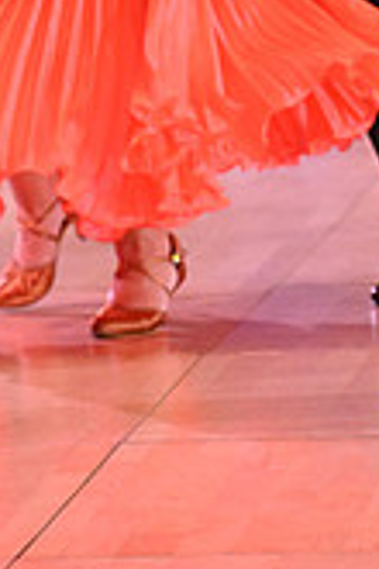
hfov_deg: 3.5
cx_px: 239
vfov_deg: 5.2
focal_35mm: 393
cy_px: -214
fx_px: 6206
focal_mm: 112
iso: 1600
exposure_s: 1/200
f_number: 4.5
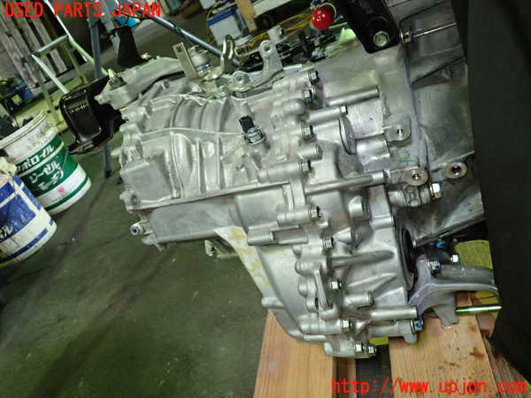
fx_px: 430
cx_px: 266
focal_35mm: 28
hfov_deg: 63.4
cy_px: 199
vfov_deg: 49.7
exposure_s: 1/30
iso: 400
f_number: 2.2
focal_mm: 5.05
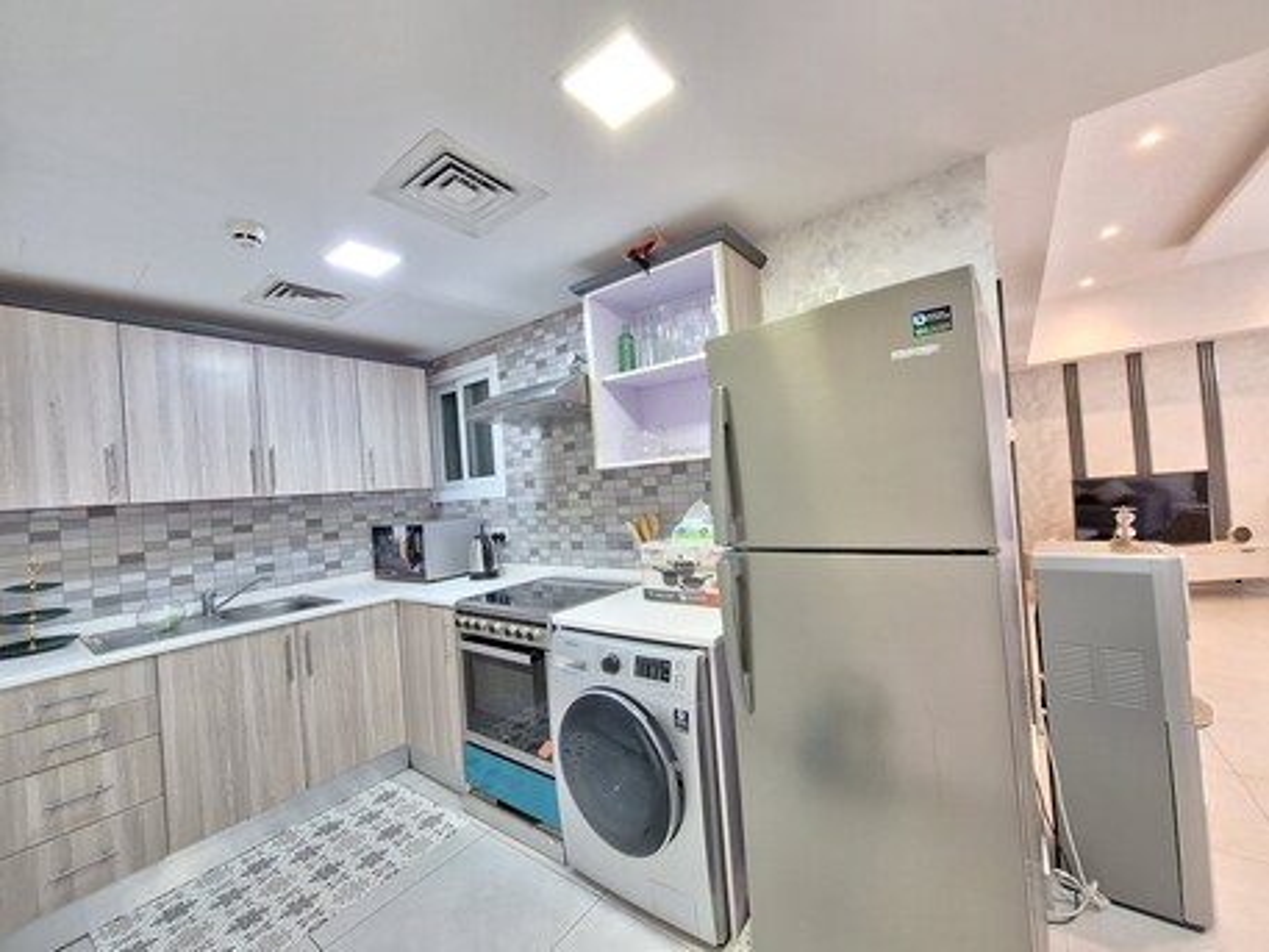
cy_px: 476
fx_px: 477
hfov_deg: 106.2
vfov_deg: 89.9
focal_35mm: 13
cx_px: 634
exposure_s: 1/25
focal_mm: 1.74
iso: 200
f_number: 2.2
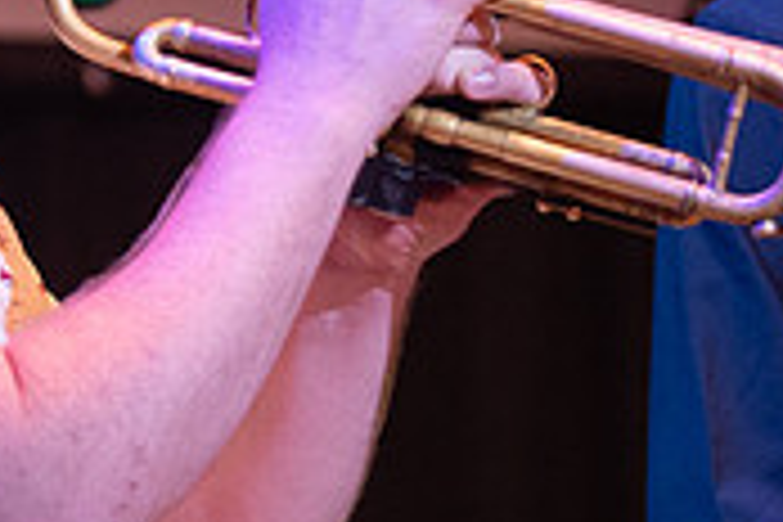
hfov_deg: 5.9
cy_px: -124
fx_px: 7634
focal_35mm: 351
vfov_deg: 3.9
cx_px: 230
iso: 1600
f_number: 2.8
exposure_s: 1/200
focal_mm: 70
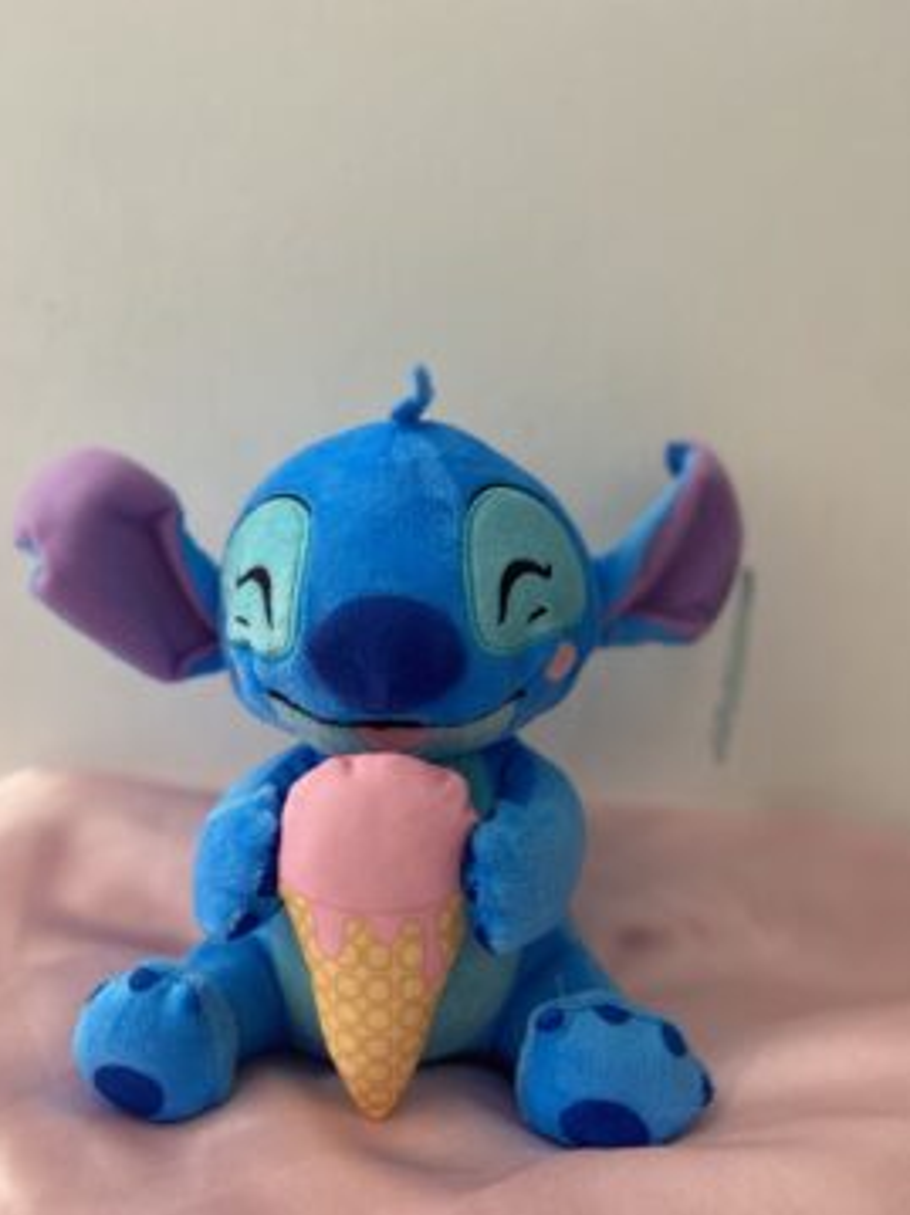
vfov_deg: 61.5
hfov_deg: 48.1
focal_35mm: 29
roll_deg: -0.8
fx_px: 1017
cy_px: 673
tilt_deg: -8.1
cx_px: 413
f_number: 1.8
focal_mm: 4.25
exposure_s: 1/60
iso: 200
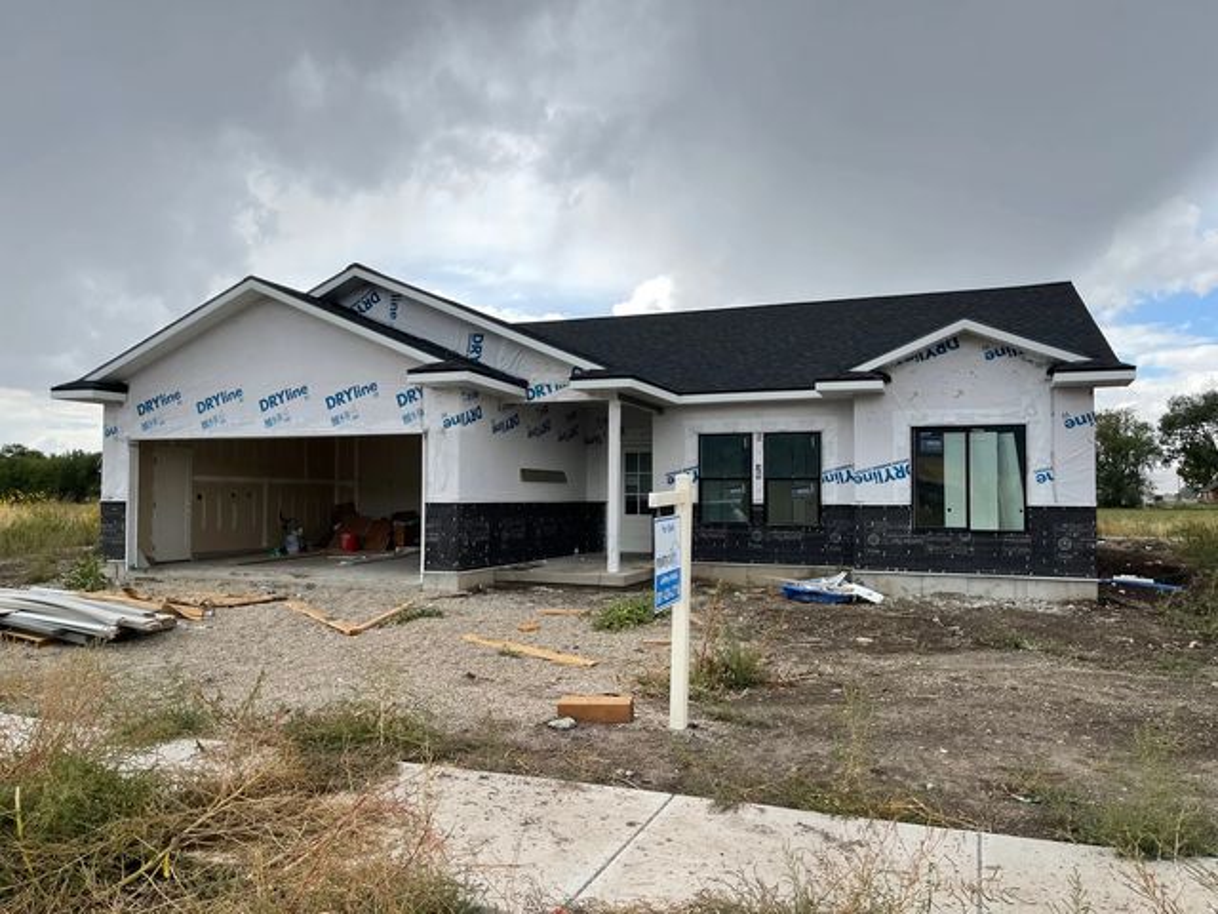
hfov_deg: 69.4
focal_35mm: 25
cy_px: 457
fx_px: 880
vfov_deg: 54.9
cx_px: 609
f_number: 1.6
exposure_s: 1/2545
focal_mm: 5.1
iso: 32
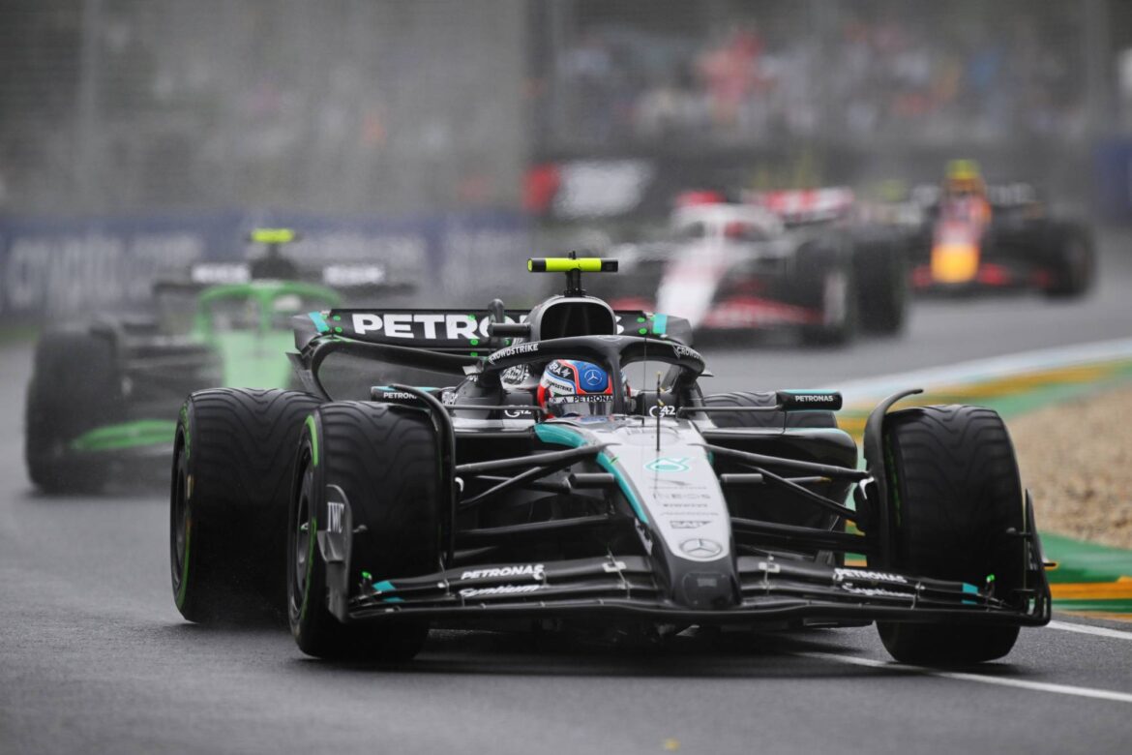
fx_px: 12577
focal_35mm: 400
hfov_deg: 5.2
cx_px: 566
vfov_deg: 3.4
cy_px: 378
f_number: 3.5
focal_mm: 400
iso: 640
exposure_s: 1/1600
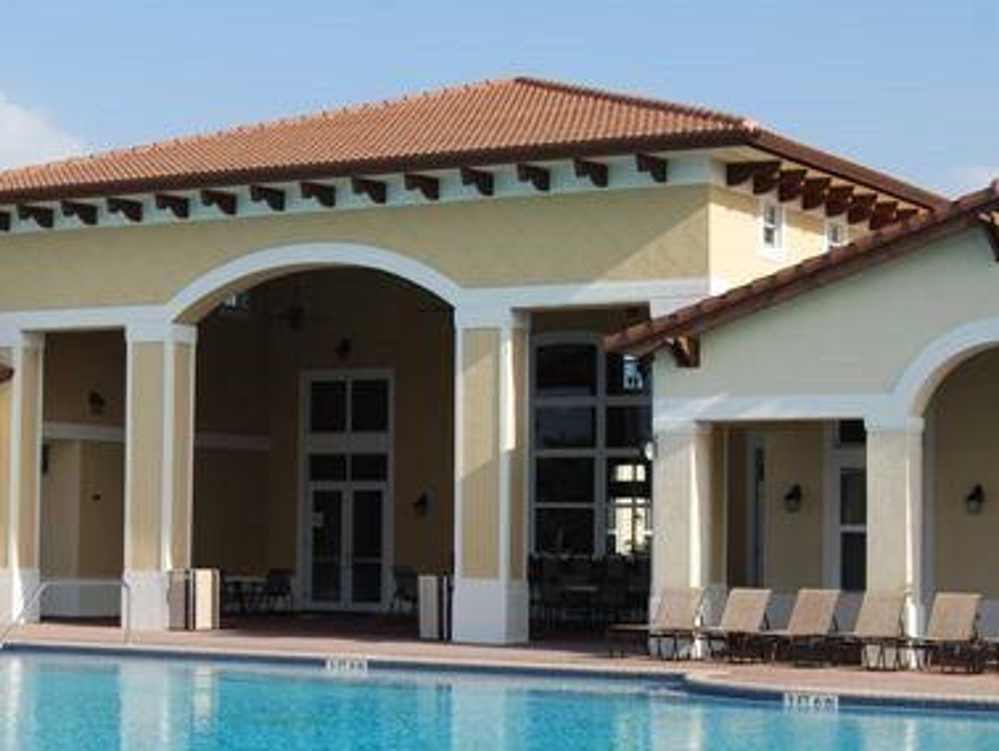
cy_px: 455
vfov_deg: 17.8
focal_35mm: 83
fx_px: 2397
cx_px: 333
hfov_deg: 23.4
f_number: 8
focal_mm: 34
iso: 100
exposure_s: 1/250
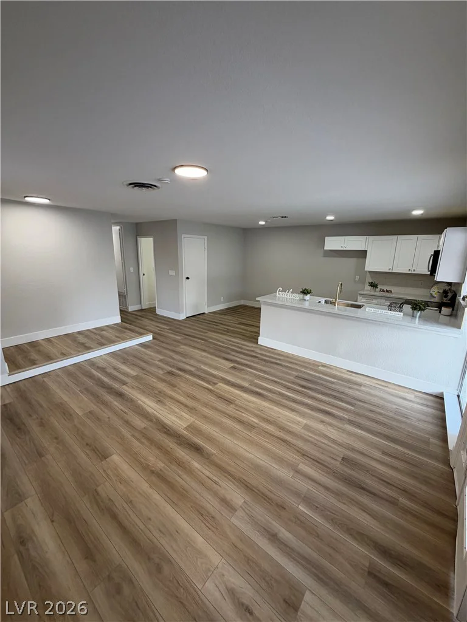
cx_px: 234
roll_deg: -2.0
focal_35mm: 14
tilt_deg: -12.5
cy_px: 311
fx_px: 252
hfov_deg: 85.7
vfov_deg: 102.1
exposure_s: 1/120
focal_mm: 2.22
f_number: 2.2
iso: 200
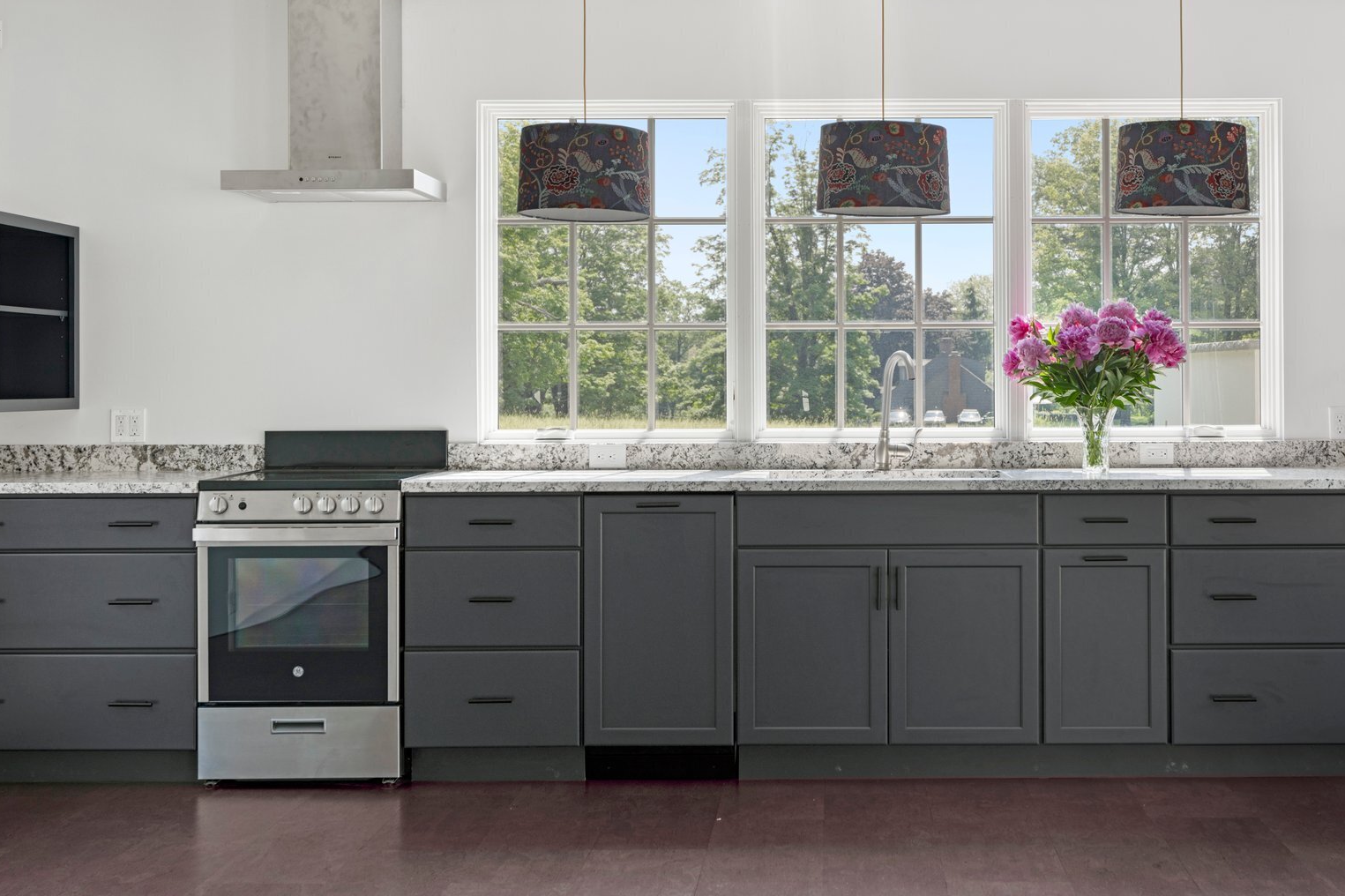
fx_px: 1755
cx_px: 856
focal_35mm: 47
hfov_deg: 41.6
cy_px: 355
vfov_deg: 28.6
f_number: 5.6
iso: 100
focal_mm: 35
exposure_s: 1/20
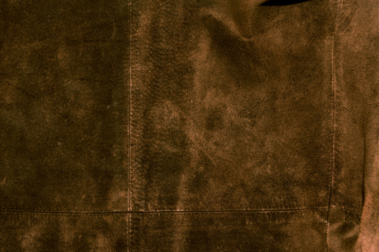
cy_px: 126
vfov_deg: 19.4
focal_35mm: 70
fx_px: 736
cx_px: 190
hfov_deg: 28.9
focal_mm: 70
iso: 250
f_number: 11
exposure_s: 1/100
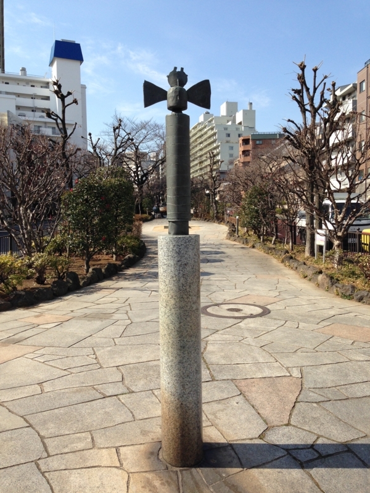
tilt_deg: -1.0
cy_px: 246
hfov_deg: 42.9
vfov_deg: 55.4
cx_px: 185
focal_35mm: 33
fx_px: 470
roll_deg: +0.8
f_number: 2.4
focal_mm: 4.12
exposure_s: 1/1355
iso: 50
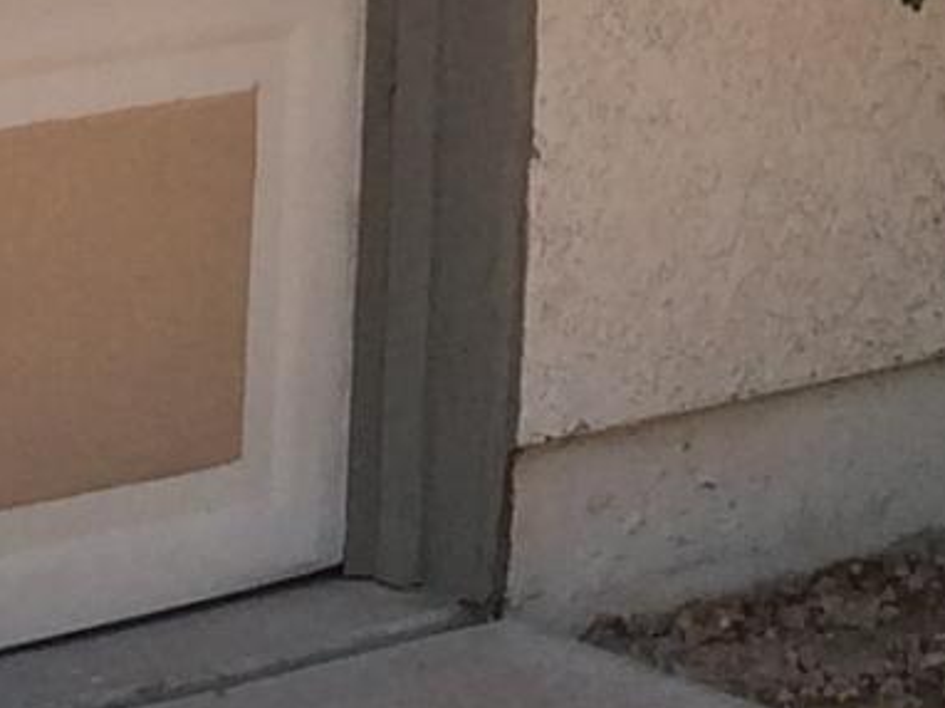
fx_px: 6220
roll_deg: -2.0
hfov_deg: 8.4
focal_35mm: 228
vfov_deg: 6.0
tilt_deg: +5.0
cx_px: 1526
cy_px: -1394
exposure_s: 1/1642
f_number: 2.2
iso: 32
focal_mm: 4.15
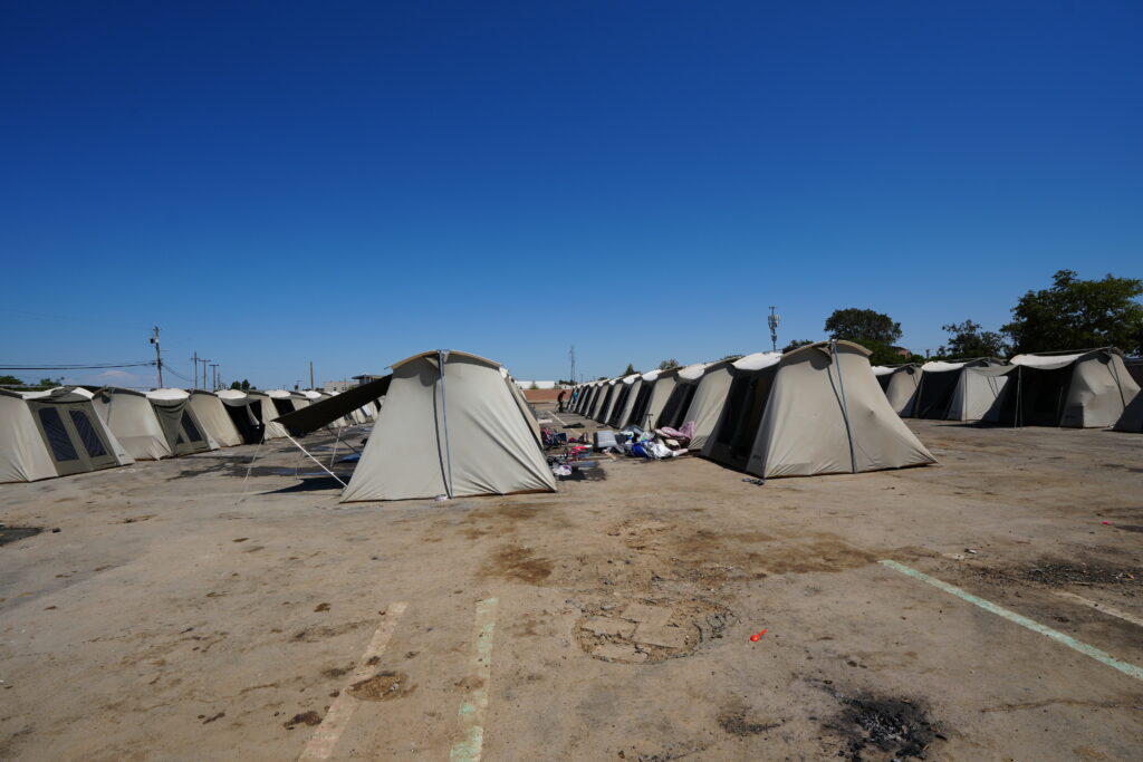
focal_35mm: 15
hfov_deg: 100.4
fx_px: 476
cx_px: 572
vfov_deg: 77.3
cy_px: 381
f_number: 10
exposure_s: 1/400
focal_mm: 10
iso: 100
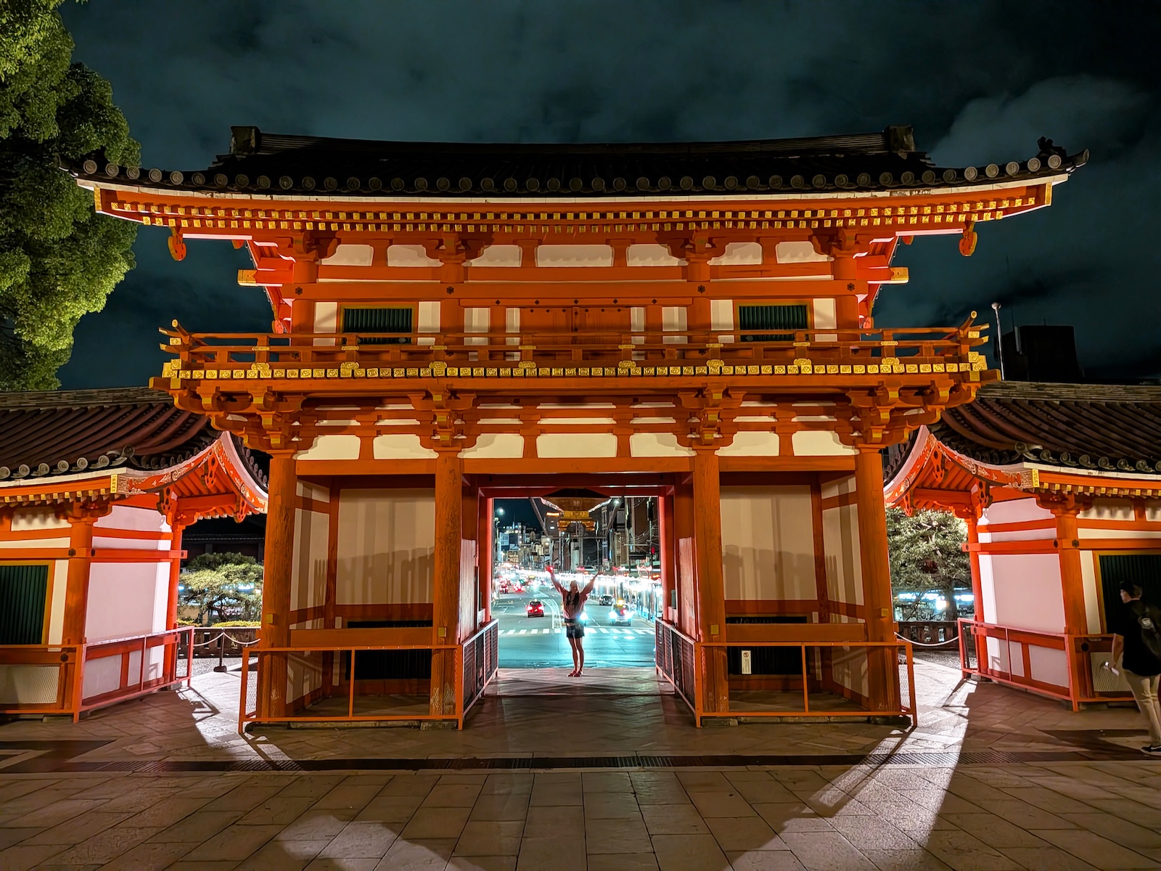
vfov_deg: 56.8
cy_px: 436
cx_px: 580
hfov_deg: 71.6
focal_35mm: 24
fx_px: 805
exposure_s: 1/20
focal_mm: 4.53
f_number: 1.7
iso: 475
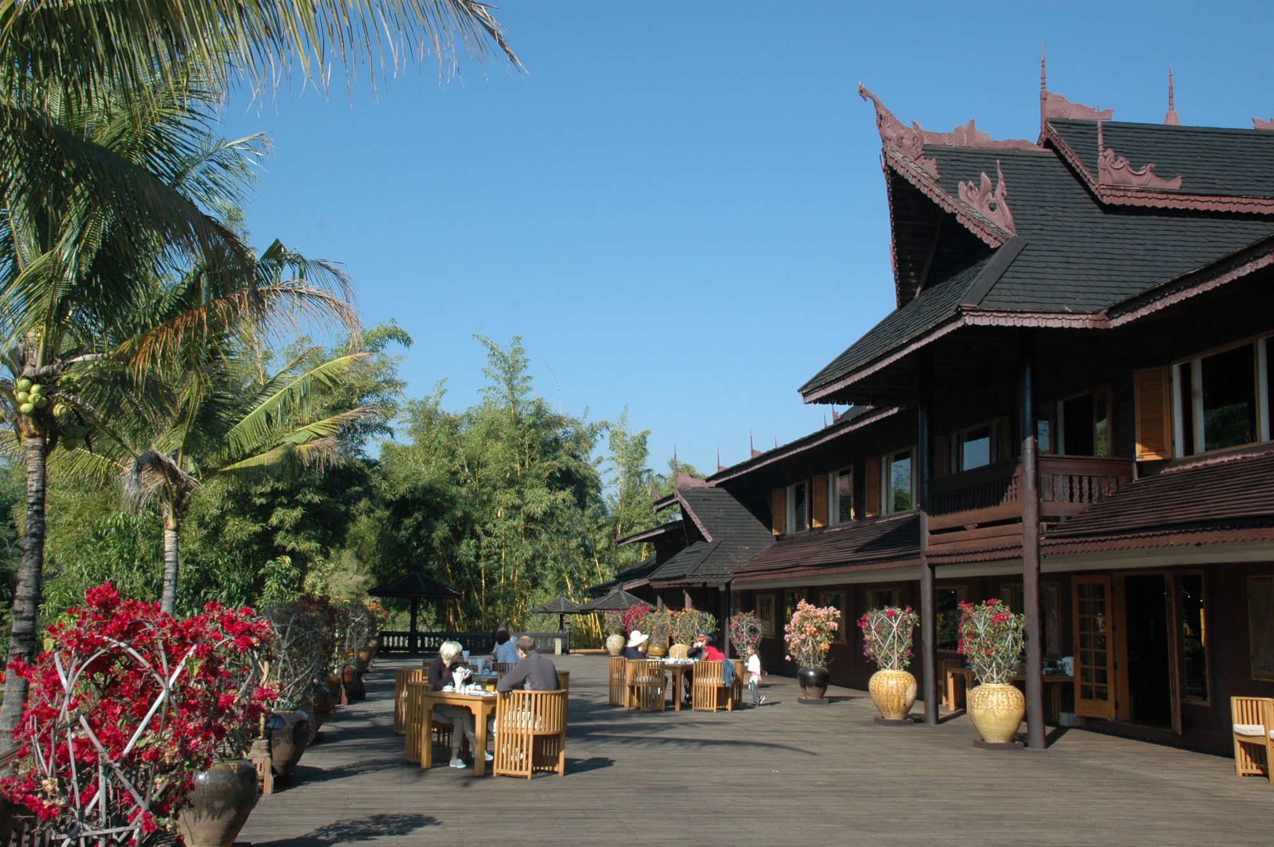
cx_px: 637
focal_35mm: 36
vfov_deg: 36.8
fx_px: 1273
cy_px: 424
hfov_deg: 53.2
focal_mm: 24
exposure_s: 1/400
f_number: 10
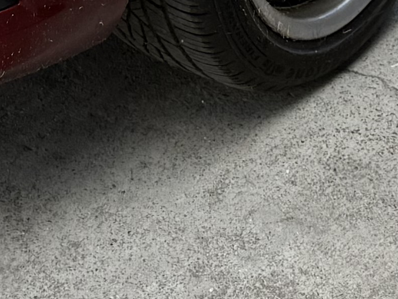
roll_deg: -1.5
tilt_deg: -17.6
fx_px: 2001
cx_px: 59
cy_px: -479
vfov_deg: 7.8
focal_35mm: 174
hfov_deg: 11.3
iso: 100
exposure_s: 1/1855
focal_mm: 6.76
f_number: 1.78
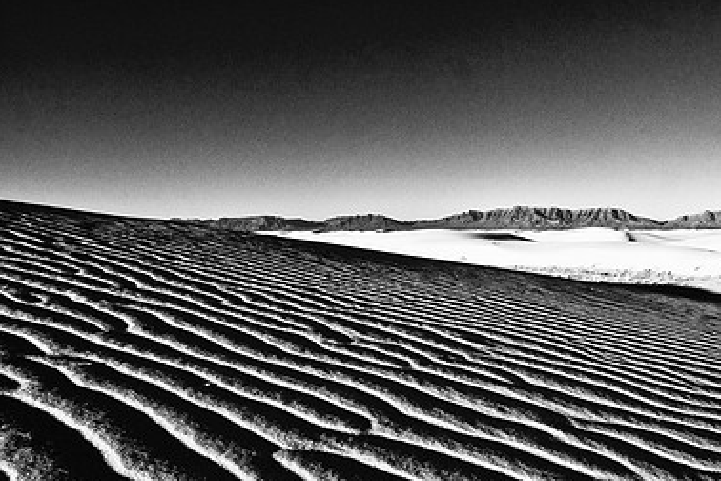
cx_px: 517
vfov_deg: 52.8
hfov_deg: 72.2
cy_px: 358
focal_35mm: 23
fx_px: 461
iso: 200
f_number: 16
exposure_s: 1/180
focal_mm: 10
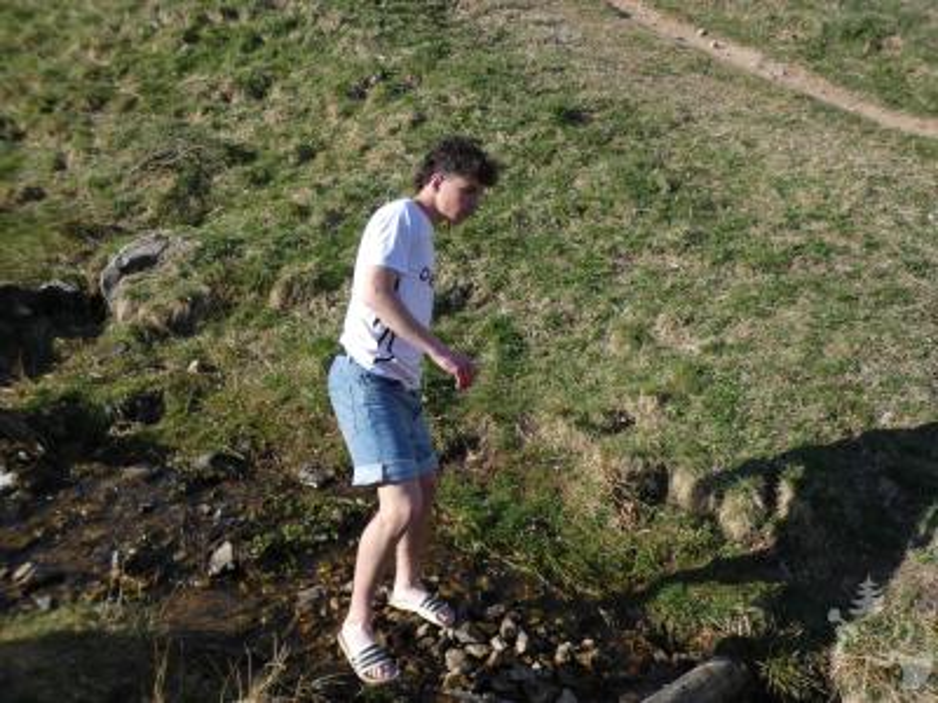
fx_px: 976
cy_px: 352
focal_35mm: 36
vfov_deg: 39.7
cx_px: 469
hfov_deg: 51.4
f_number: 3.5
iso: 80
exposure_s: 1/640
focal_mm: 6.5
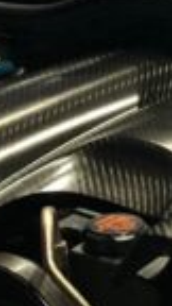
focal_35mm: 212
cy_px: 87
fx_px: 1719
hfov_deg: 5.5
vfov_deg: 10.2
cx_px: 423
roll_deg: -0.3
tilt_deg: -20.8
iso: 80
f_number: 1.8
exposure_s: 1/17
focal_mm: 4
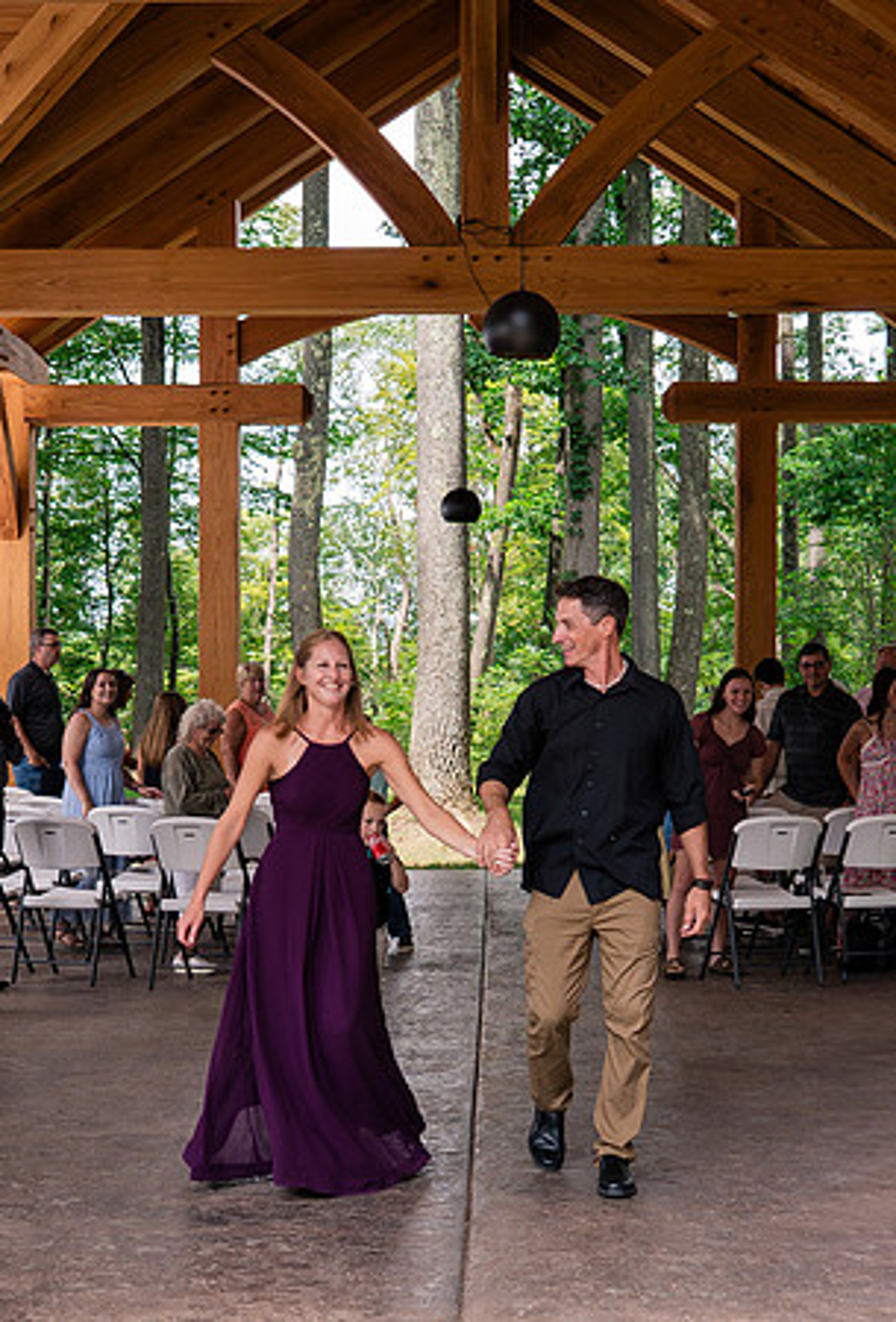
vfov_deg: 29.2
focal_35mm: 68
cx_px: 397
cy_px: 870
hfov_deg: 20.1
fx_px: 2522
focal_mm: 24
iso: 400
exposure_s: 1/1000
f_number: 2.8
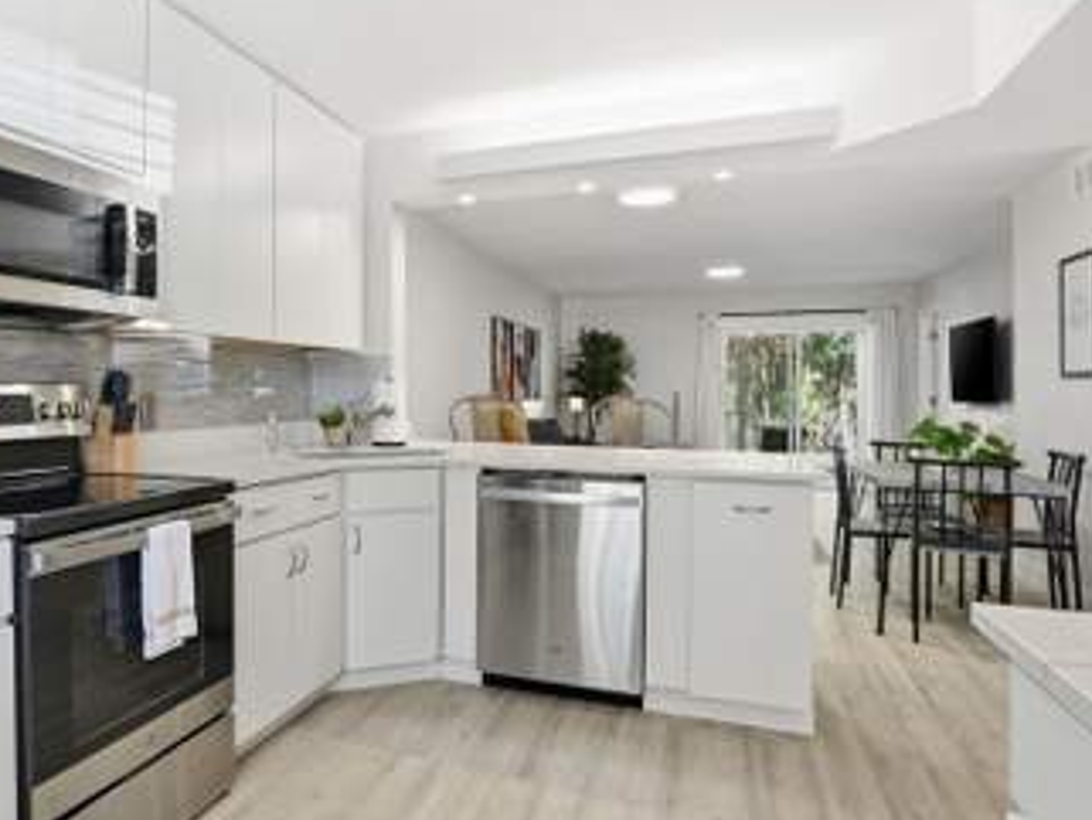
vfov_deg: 58.9
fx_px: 726
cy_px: 390
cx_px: 340
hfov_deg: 71.1
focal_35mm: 23
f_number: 9
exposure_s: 1/60
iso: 400
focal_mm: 16
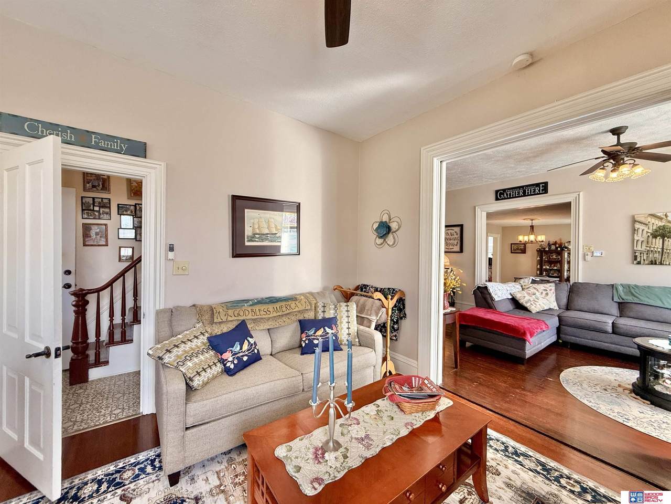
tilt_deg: -0.6
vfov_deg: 85.7
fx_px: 271
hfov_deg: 102.1
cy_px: 252
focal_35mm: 14
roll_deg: -0.4
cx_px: 336
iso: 100
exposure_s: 1/120
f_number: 2.2
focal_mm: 2.22
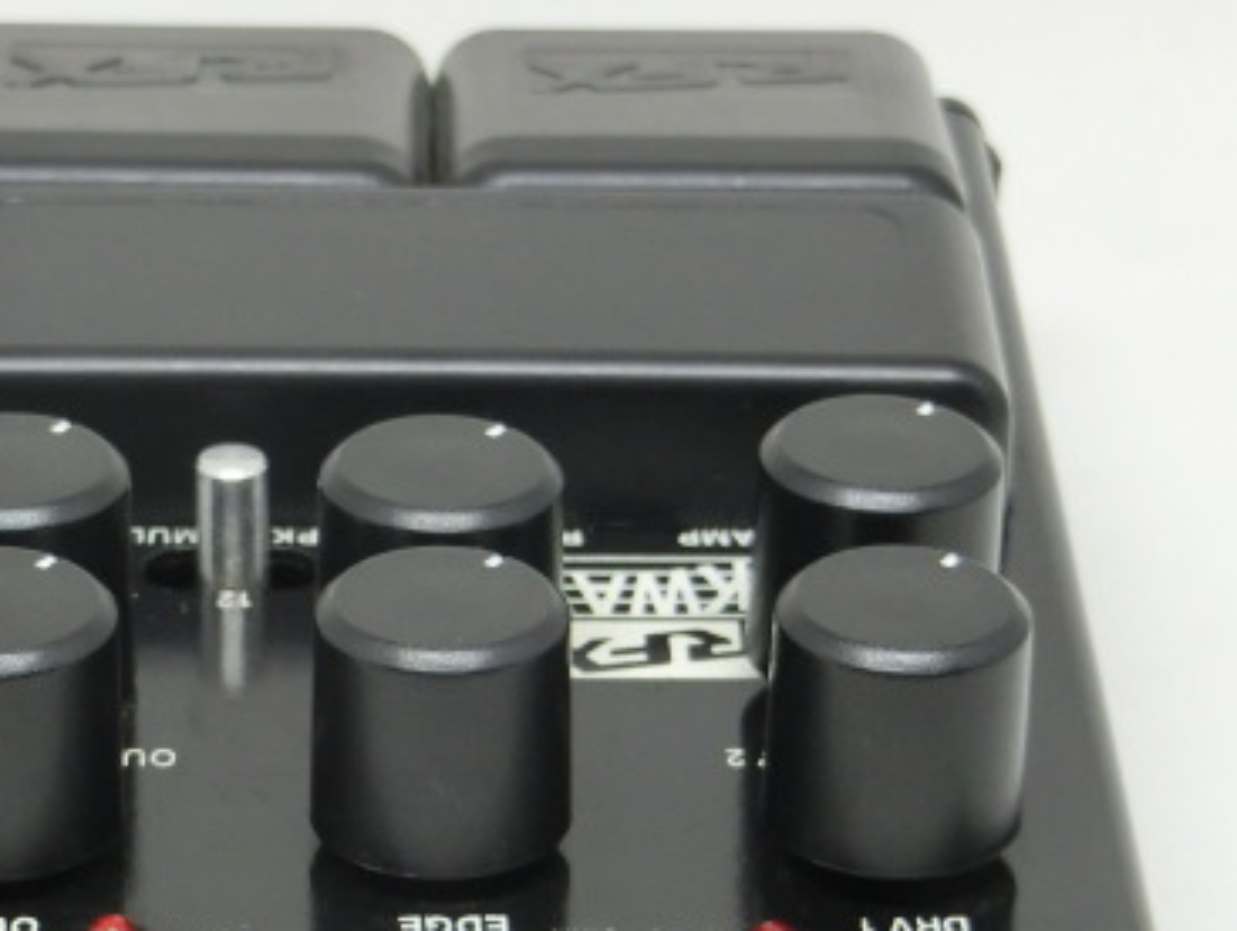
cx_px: 435
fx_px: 5795
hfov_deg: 12.2
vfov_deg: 9.2
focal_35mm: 162
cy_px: 776
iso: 400
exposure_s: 1/100
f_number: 5.6
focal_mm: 16.5
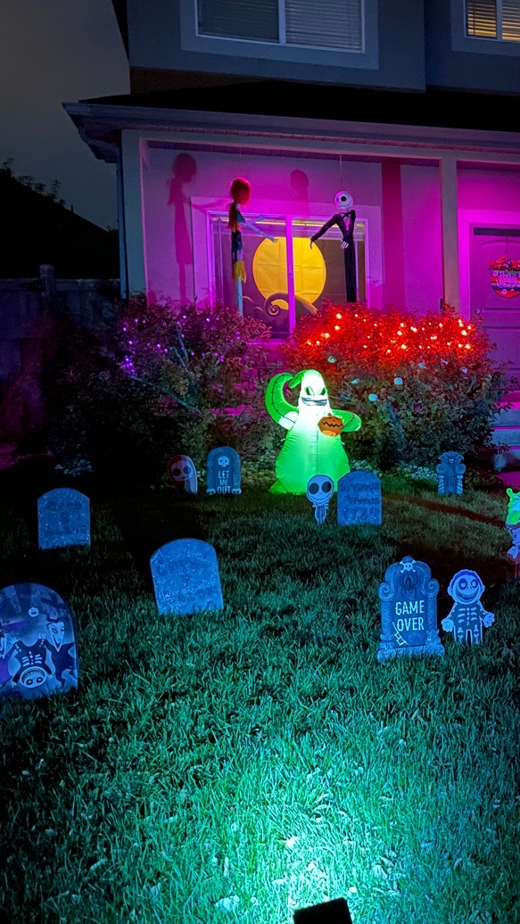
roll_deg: +0.6
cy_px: 462
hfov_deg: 26.7
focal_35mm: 41
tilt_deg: -7.3
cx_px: 568
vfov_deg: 49.4
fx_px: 1005
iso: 800
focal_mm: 4.2
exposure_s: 1/4
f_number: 1.6
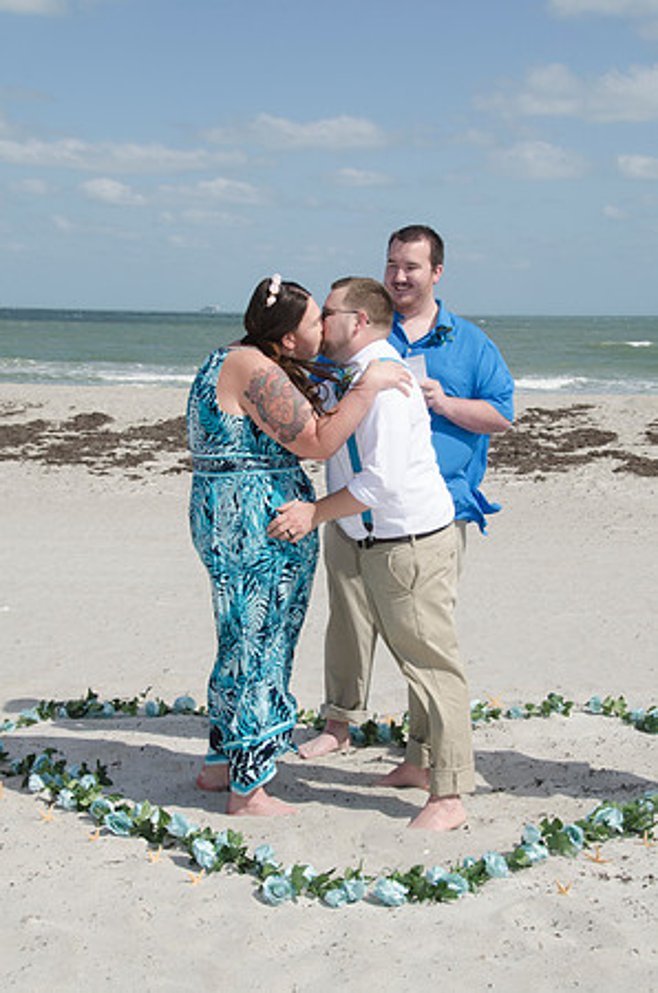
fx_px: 1570
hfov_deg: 23.7
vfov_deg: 35.1
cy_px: 496
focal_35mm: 57
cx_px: 329
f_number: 10
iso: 100
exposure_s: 1/250
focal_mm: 38
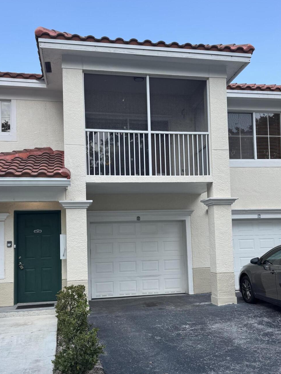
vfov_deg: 50.0
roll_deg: +2.3
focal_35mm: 37
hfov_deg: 38.6
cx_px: 158
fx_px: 400
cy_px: 212
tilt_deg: +4.7
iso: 80
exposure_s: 1/1456
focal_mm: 6.76
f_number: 1.78
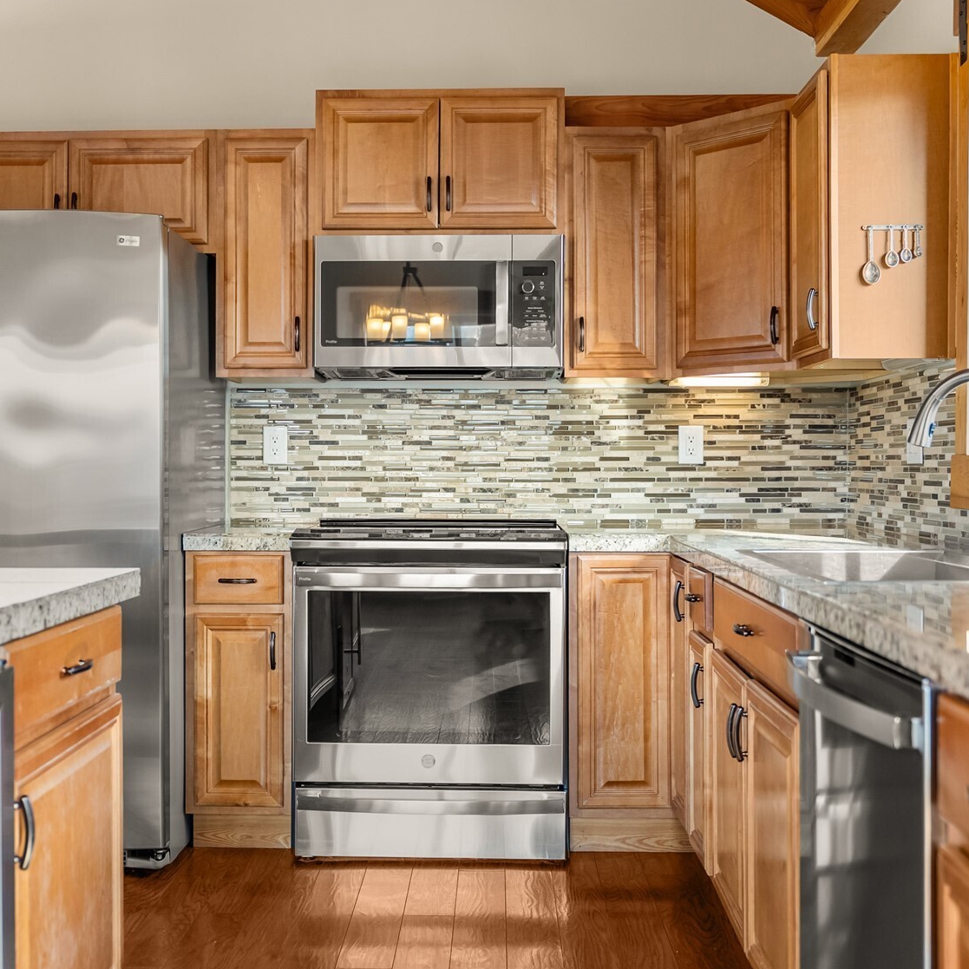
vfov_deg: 41.7
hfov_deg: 41.7
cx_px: 452
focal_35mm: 40
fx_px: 1271
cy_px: 481
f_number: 2.8
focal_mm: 31.1
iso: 400
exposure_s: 1/125
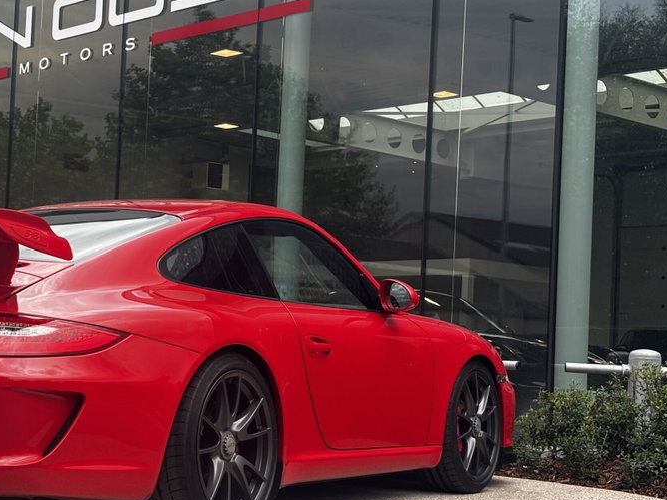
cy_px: 256
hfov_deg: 24.2
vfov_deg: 18.4
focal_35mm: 80
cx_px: 166
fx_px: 1541
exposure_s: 1/132
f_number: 1.6
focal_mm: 5.96
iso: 40
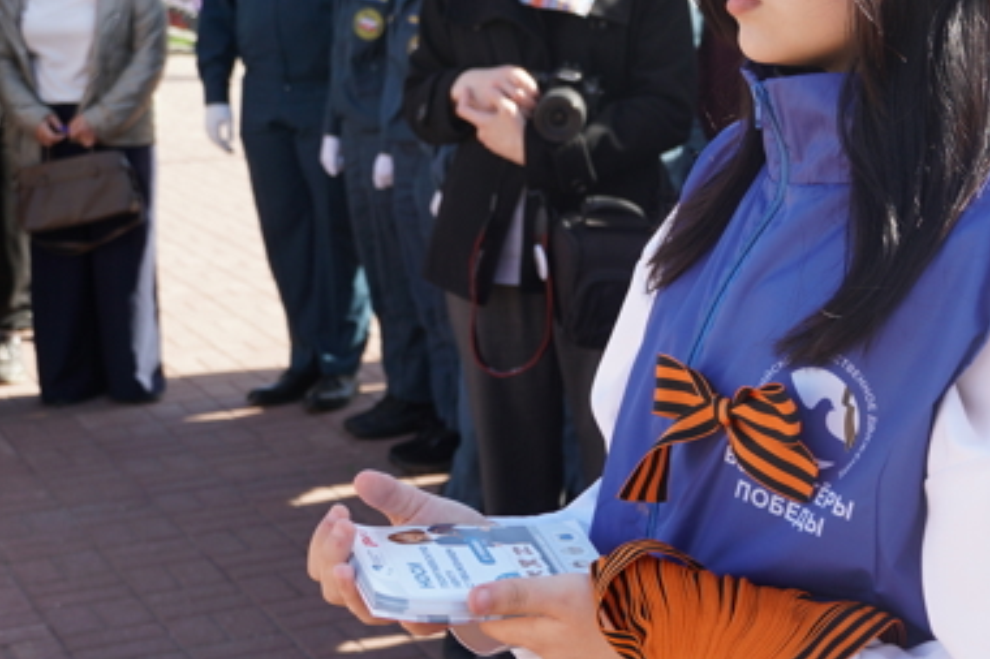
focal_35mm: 86
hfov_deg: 23.1
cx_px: 865
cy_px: 234
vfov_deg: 15.9
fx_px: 2364
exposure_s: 1/160
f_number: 4.5
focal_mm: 29
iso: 100
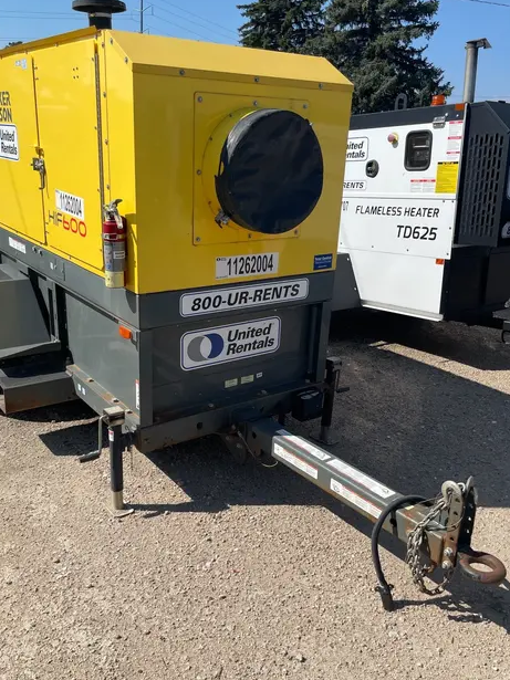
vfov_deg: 58.3
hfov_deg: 45.4
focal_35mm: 31
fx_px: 609
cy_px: 363
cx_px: 242
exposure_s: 1/4464
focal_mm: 4.2
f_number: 1.6
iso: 32
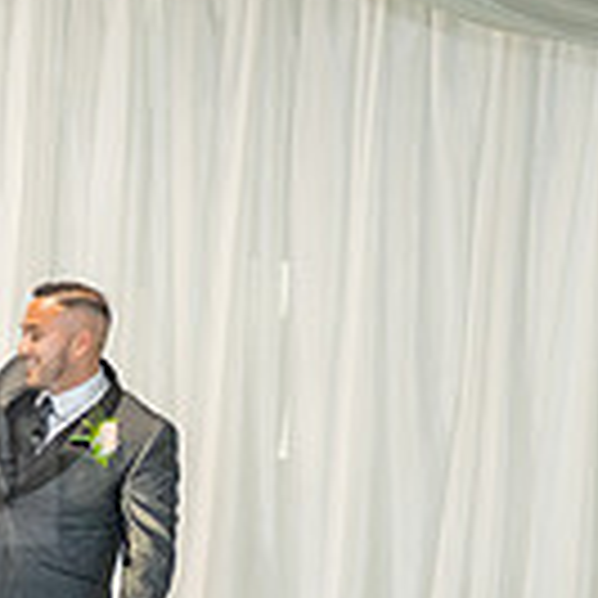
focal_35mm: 123
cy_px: 518
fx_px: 2404
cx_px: 174
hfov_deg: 14.1
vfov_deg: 14.1
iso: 800
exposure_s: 1/160
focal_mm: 24
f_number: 3.2
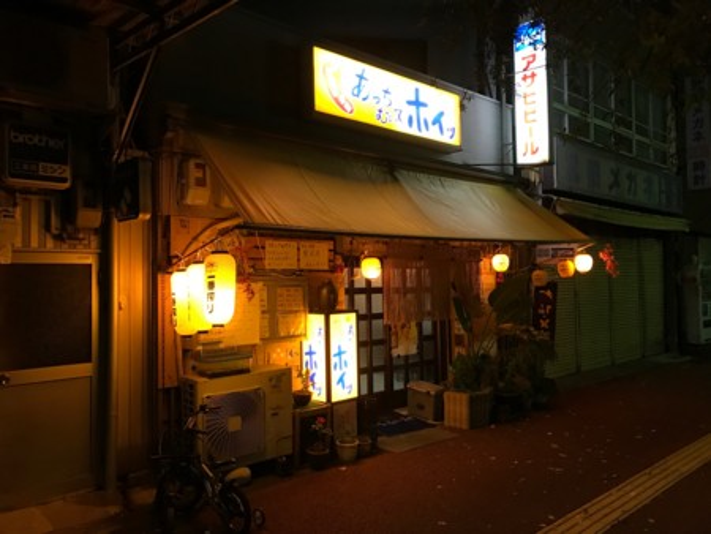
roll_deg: +0.6
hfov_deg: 63.4
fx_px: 575
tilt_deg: +1.7
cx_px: 356
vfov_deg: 49.8
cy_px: 267
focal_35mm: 28
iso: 64
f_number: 1.8
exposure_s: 1/15
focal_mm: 3.99
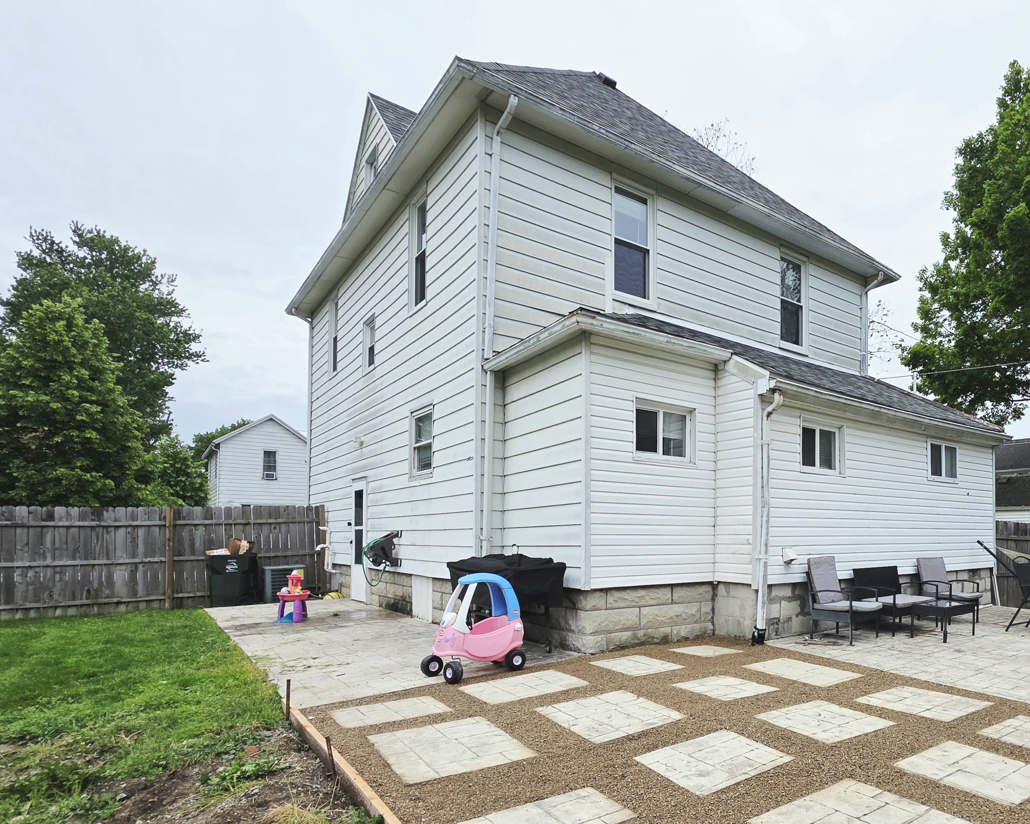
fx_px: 610
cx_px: 704
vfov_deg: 66.7
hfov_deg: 77.3
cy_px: 531
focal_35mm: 20
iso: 40
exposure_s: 1/400
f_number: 1.9
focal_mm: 2.2
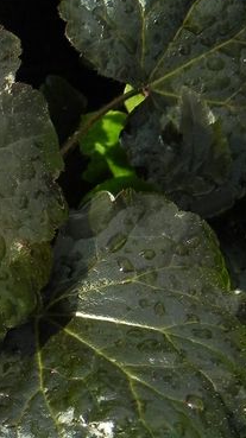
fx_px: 906
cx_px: -107
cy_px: 457
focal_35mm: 78
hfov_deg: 14.5
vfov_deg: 25.6
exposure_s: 1/250
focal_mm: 5.9
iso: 160
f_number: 4
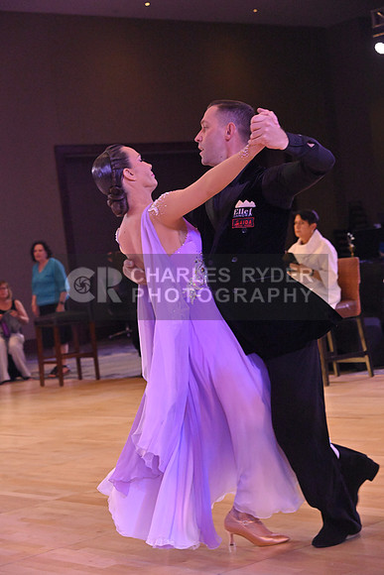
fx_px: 1199
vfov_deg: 27.0
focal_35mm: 75
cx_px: 192
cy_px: 288
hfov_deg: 18.2
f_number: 6.3
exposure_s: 1/320
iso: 6400
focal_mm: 75
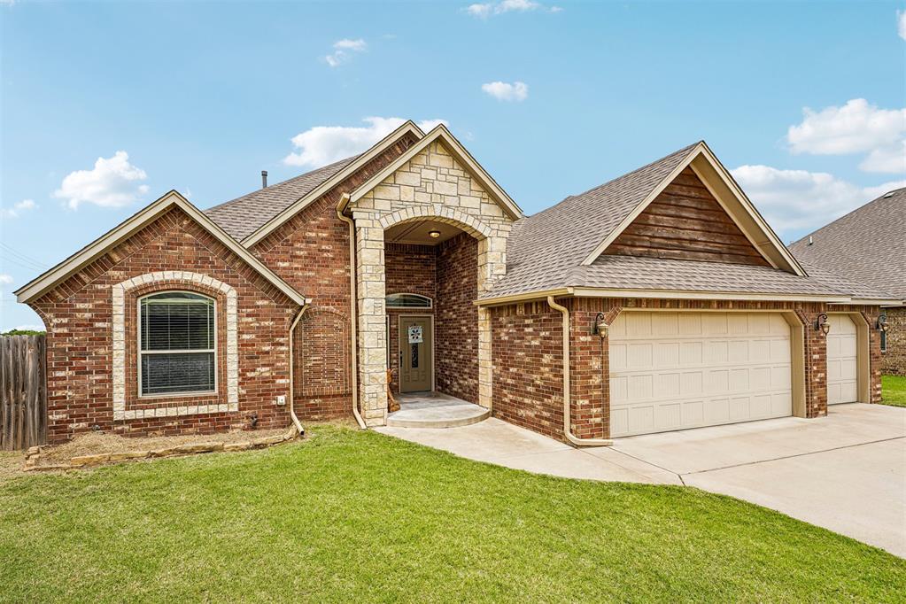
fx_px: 383
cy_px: 302
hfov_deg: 99.6
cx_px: 453
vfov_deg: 76.6
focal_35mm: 15
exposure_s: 1/200
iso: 100
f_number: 8
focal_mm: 15.2
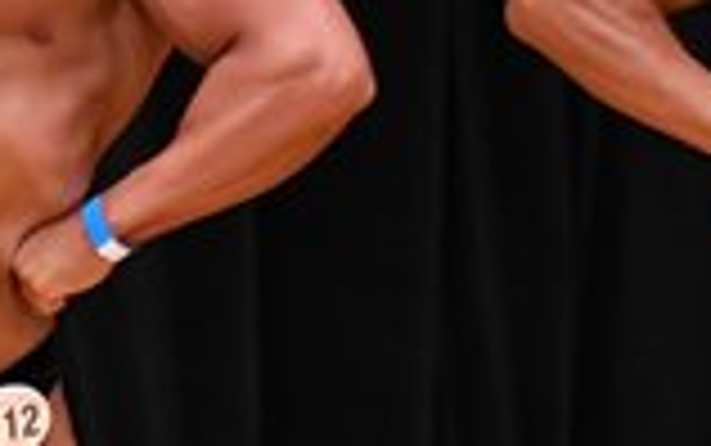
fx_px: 24762
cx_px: -358
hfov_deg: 1.6
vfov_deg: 1.0
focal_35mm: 1277
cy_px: 401
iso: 3200
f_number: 5.6
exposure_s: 1/400
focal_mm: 170
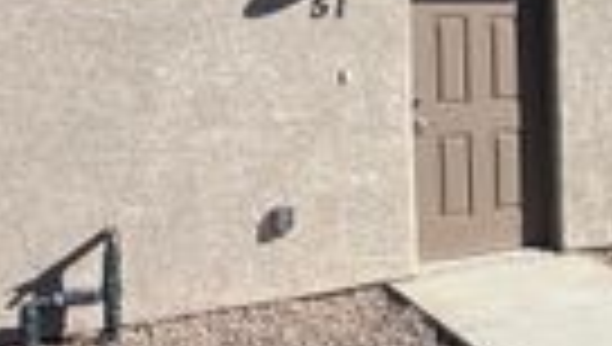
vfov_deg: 22.8
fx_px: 845
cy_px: 70
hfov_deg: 34.1
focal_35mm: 52
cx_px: 684
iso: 32
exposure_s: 1/2096
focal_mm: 1.57
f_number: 1.8
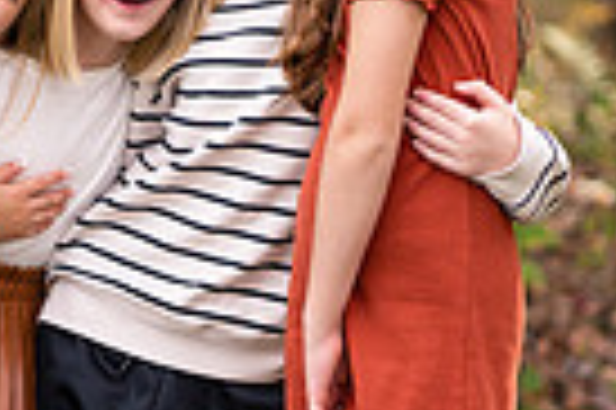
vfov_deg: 3.8
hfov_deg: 5.7
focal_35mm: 361
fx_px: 6170
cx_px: 54
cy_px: 345
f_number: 2.8
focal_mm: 85
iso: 400
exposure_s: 1/2000
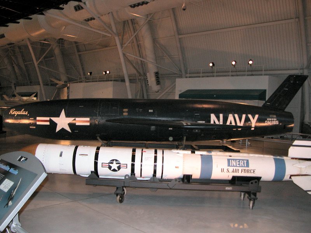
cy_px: 116
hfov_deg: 52.6
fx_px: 314
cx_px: 156
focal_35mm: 35
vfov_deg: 40.7
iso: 200
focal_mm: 8.9
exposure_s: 1/60
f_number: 2.8
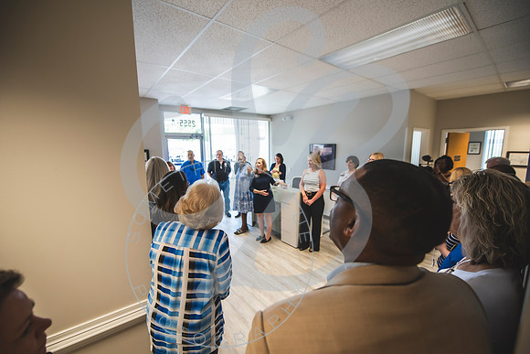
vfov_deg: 80.6
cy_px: 177
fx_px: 209
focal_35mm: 14
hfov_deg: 103.6
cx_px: 263
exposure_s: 1/200
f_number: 2.8
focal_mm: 14
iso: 800
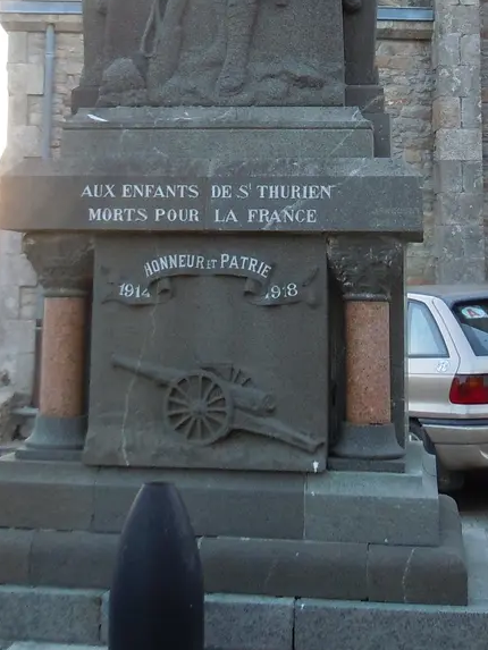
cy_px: 78
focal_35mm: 67
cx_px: 234
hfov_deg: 21.9
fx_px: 1259
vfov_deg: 28.0
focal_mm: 5.4
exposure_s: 1/60
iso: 200
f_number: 3.5
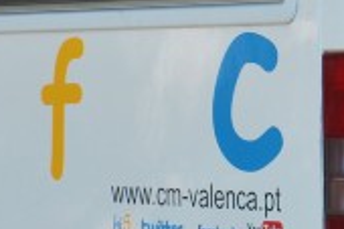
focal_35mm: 264
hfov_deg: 7.5
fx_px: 2520
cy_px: 16
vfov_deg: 5.2
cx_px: 724
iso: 100
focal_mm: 30
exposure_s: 1/160
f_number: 6.3
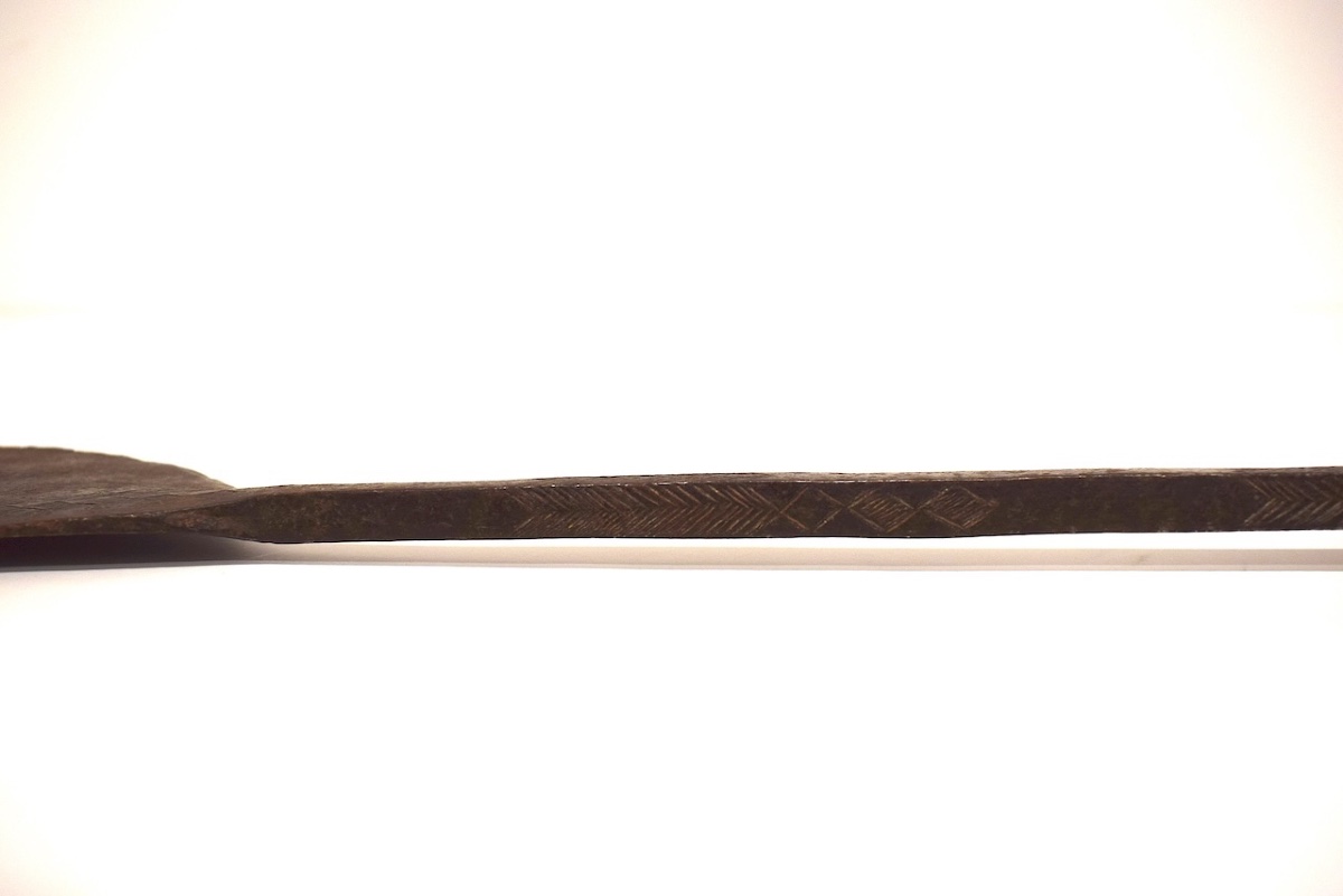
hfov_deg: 55.1
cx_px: 672
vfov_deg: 38.4
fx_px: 1287
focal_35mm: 34
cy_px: 448
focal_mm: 23
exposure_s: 1/125
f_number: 5.6
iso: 400
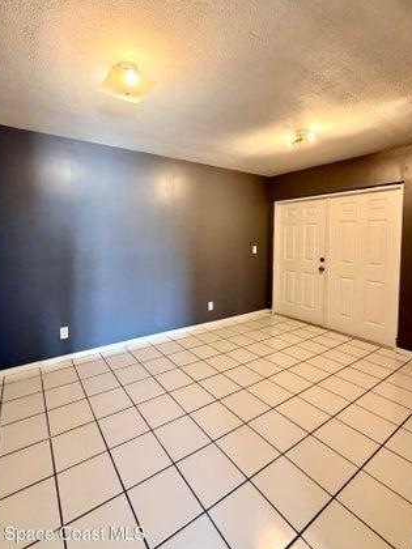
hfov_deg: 77.8
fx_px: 254
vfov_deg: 94.2
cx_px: 180
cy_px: 248
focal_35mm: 16
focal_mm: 2.22
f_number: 2.2
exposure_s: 1/120
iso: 320
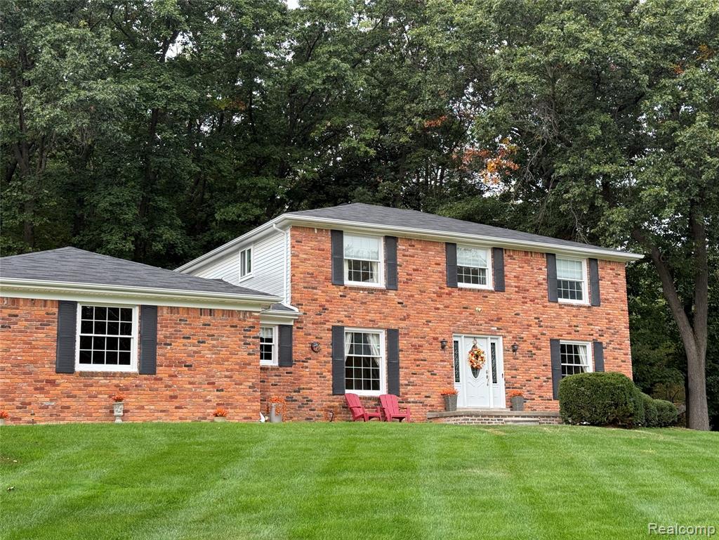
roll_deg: +0.9
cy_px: 270
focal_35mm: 48
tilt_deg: +11.2
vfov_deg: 30.3
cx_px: 360
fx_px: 997
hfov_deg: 39.7
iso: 80
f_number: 1.78
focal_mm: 6.76
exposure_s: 1/1013
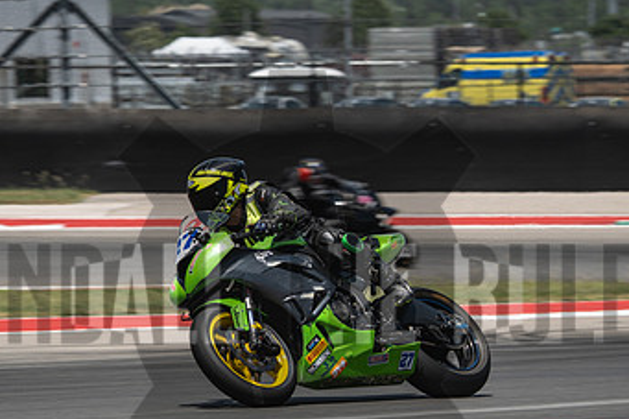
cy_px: 296
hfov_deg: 4.0
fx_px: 8924
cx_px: 297
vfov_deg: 2.7
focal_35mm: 511
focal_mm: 200
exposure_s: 1/400
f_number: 7.1
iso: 160
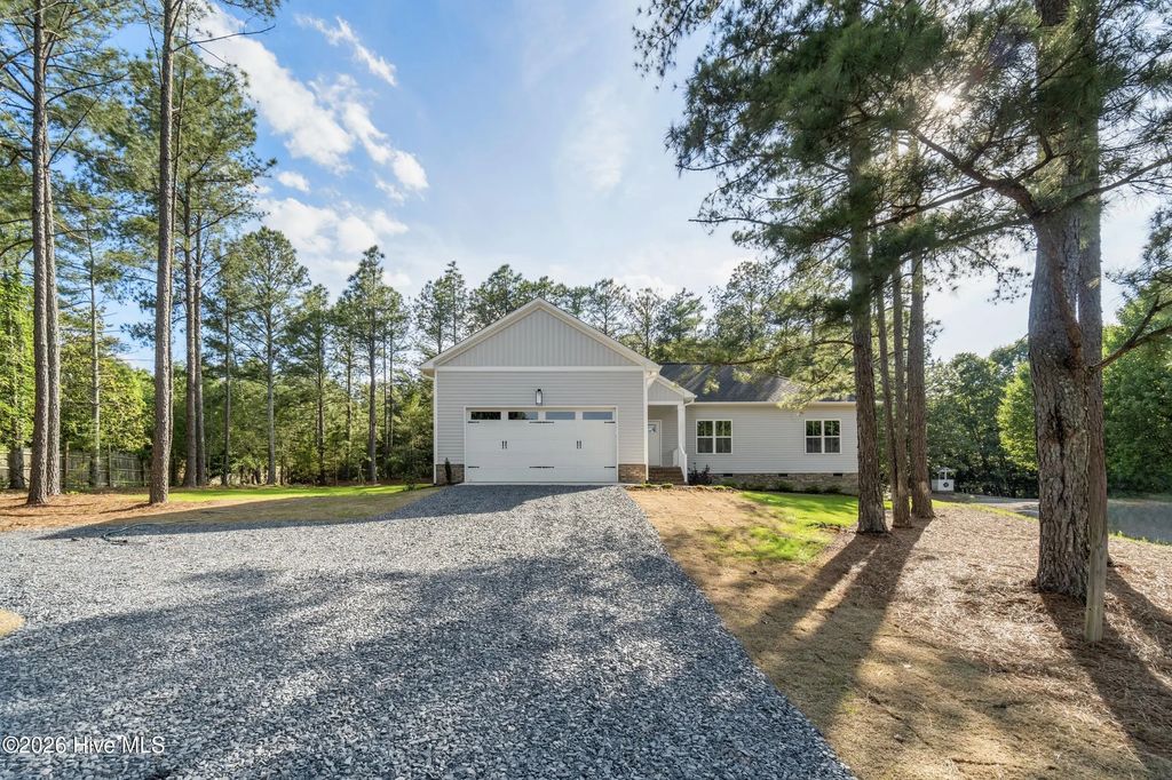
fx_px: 488
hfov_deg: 100.4
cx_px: 586
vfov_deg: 77.3
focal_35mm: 15
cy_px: 390
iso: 100
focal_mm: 10
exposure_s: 1/40
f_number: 7.1
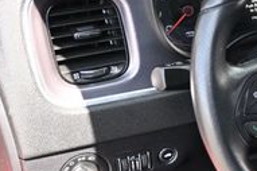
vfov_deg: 13.9
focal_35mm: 98
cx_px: 382
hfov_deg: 18.5
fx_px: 698
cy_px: 132
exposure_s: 1/125
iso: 450
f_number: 3.8
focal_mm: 19.5
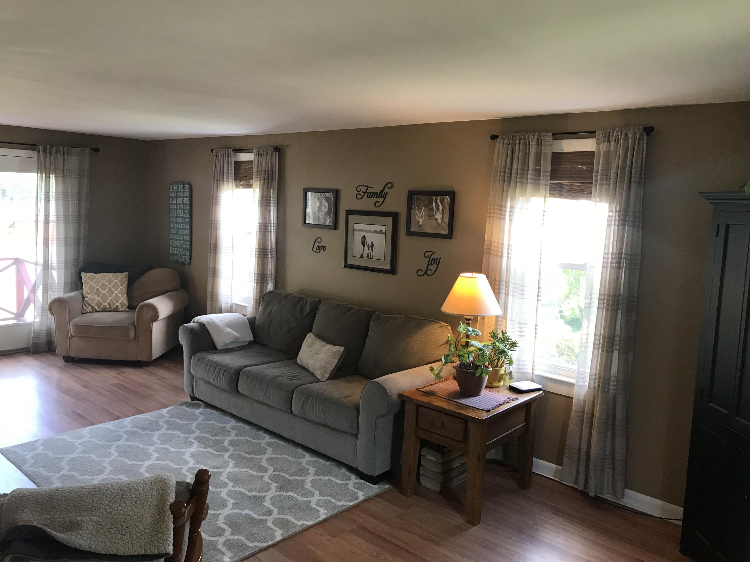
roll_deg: -1.7
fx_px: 607
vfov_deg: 49.7
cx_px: 375
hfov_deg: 63.4
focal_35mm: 28
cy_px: 281
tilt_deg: -5.4
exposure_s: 1/30
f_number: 1.8
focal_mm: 3.99
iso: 32
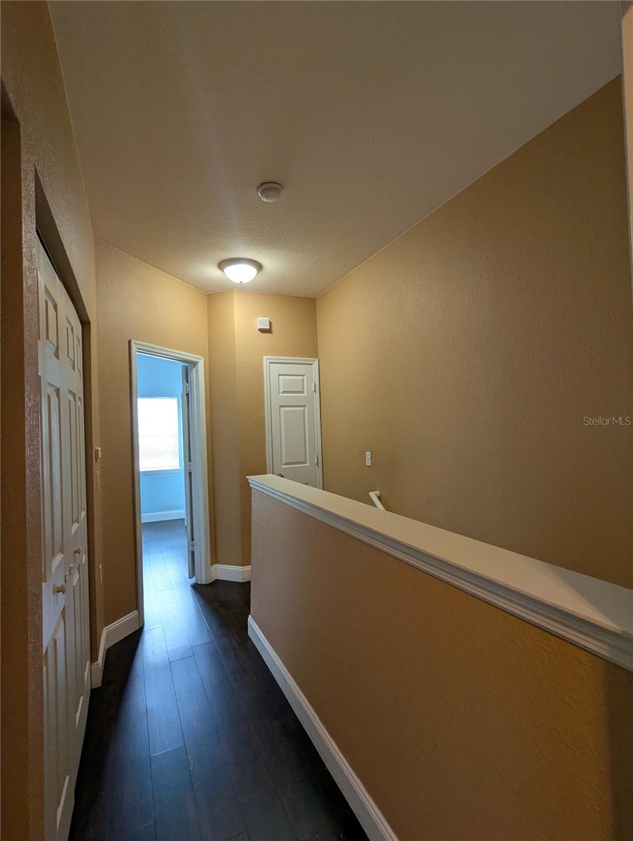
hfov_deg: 78.2
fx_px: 389
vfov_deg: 94.4
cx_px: 316
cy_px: 420
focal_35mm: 16
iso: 77
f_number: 2.2
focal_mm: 2.35
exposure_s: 1/30
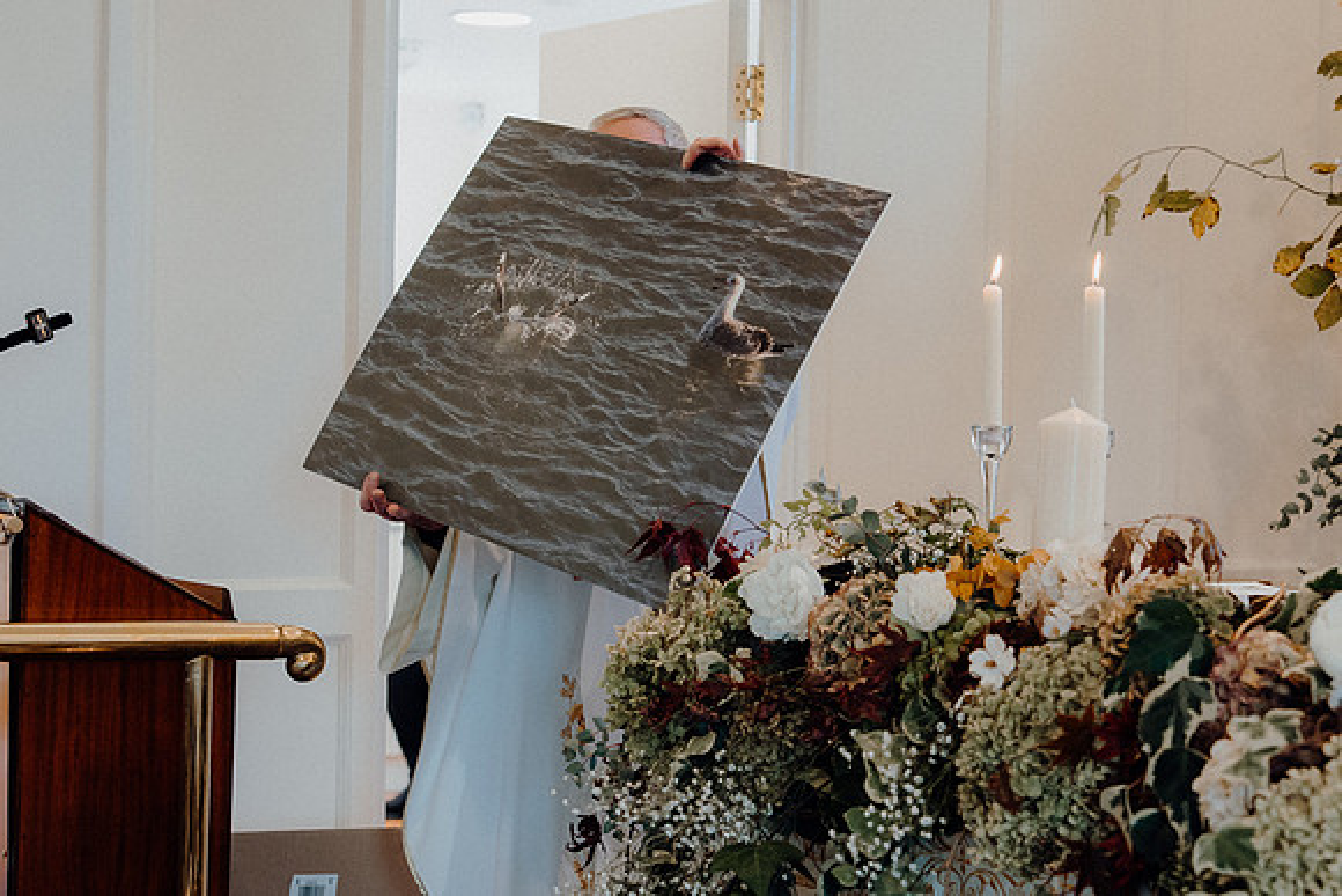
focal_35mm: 82
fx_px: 3057
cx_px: 671
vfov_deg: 16.7
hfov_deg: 24.8
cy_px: 448
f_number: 3.5
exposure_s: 1/160
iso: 1000
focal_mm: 55
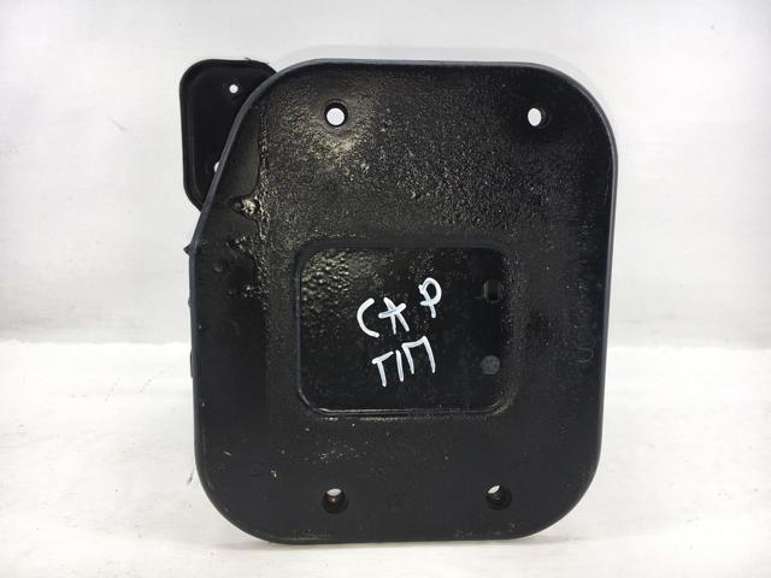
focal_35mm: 29
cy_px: 289
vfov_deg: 48.2
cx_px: 386
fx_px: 646
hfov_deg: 61.7
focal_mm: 4.15
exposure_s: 1/183
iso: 25
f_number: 2.2
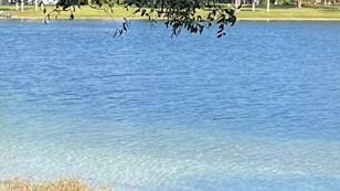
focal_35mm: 147
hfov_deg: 14.6
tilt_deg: -2.1
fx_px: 1325
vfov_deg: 8.2
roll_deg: +0.6
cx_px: 204
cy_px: 46
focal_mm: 5.1
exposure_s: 1/2268
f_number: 1.6
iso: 50
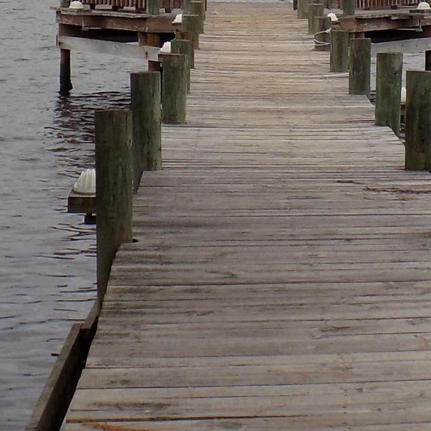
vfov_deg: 10.5
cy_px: -22
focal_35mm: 165
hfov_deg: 10.6
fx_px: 2324
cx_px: 275
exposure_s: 1/640
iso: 80
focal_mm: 8.1
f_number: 3.7
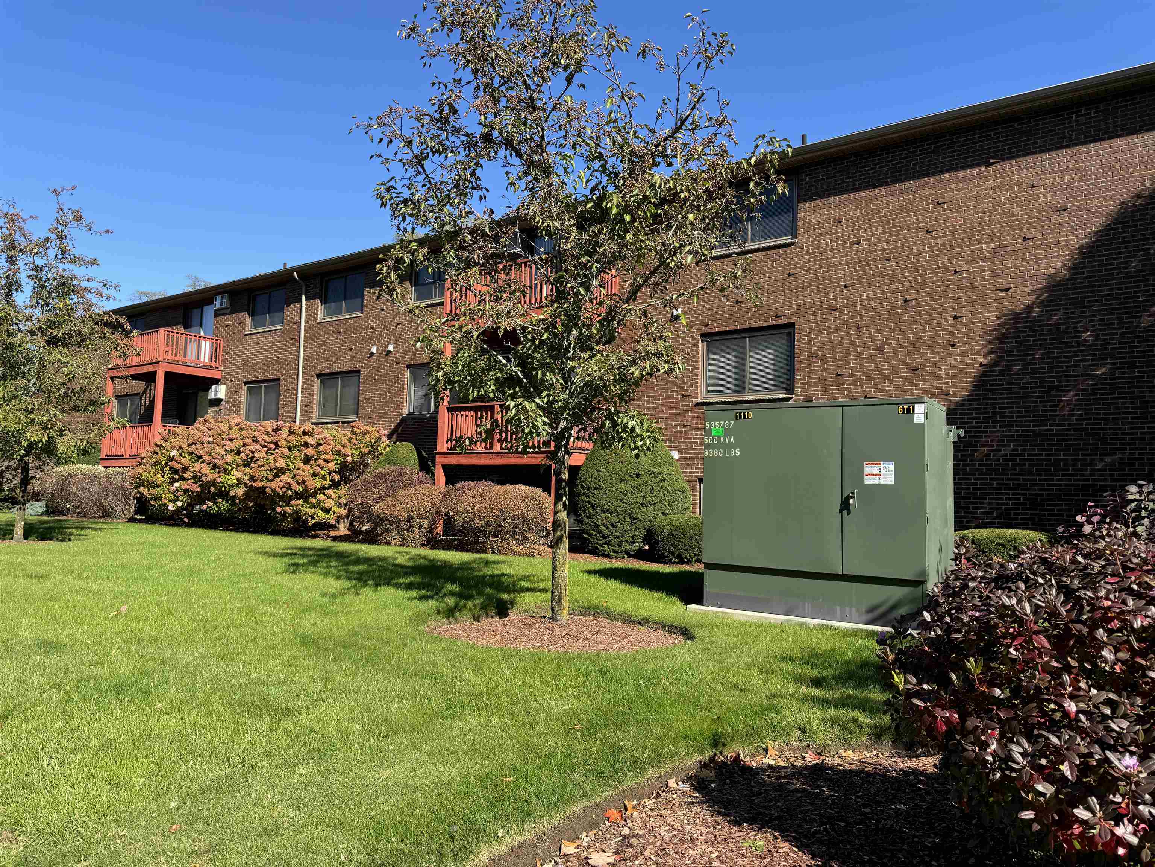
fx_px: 801
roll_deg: -1.0
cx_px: 578
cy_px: 434
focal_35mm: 24
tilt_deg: +4.6
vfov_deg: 56.8
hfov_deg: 71.6
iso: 80
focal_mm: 6.76
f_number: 1.78
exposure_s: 1/2174
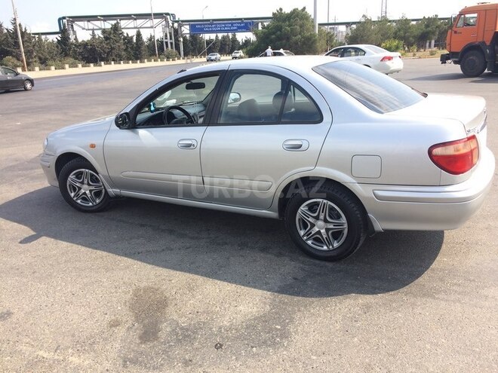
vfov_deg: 48.2
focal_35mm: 29
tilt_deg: -16.2
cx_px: 249
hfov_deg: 61.7
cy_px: 186
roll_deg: +2.3
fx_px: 417
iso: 32
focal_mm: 4.15
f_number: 2.2
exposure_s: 1/855
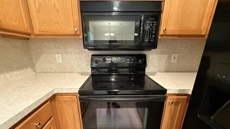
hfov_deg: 99.4
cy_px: 82
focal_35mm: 16
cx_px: 112
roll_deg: +0.0
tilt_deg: -18.5
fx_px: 98
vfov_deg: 66.0
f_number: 2.2
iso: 800
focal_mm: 2.22
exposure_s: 1/60
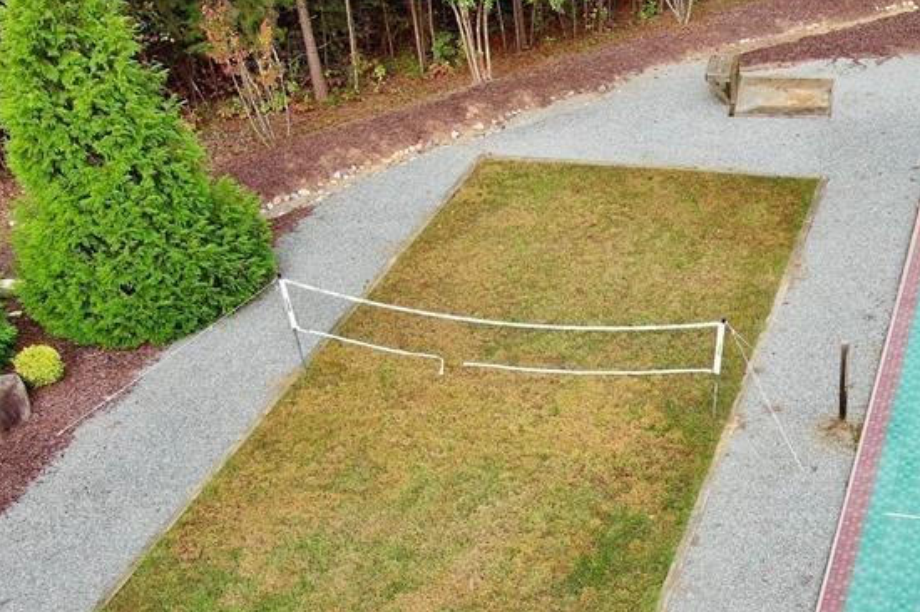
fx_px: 1379
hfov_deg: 34.8
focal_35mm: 54
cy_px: 502
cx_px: 828
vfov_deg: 24.6
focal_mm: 10.57
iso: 100
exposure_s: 1/688
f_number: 2.8
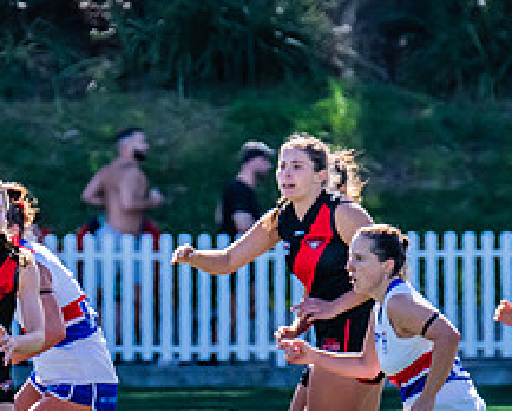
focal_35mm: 1218
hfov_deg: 1.6
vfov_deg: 1.3
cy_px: 324
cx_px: -76
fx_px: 18473
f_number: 8
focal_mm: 380
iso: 800
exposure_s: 1/1250
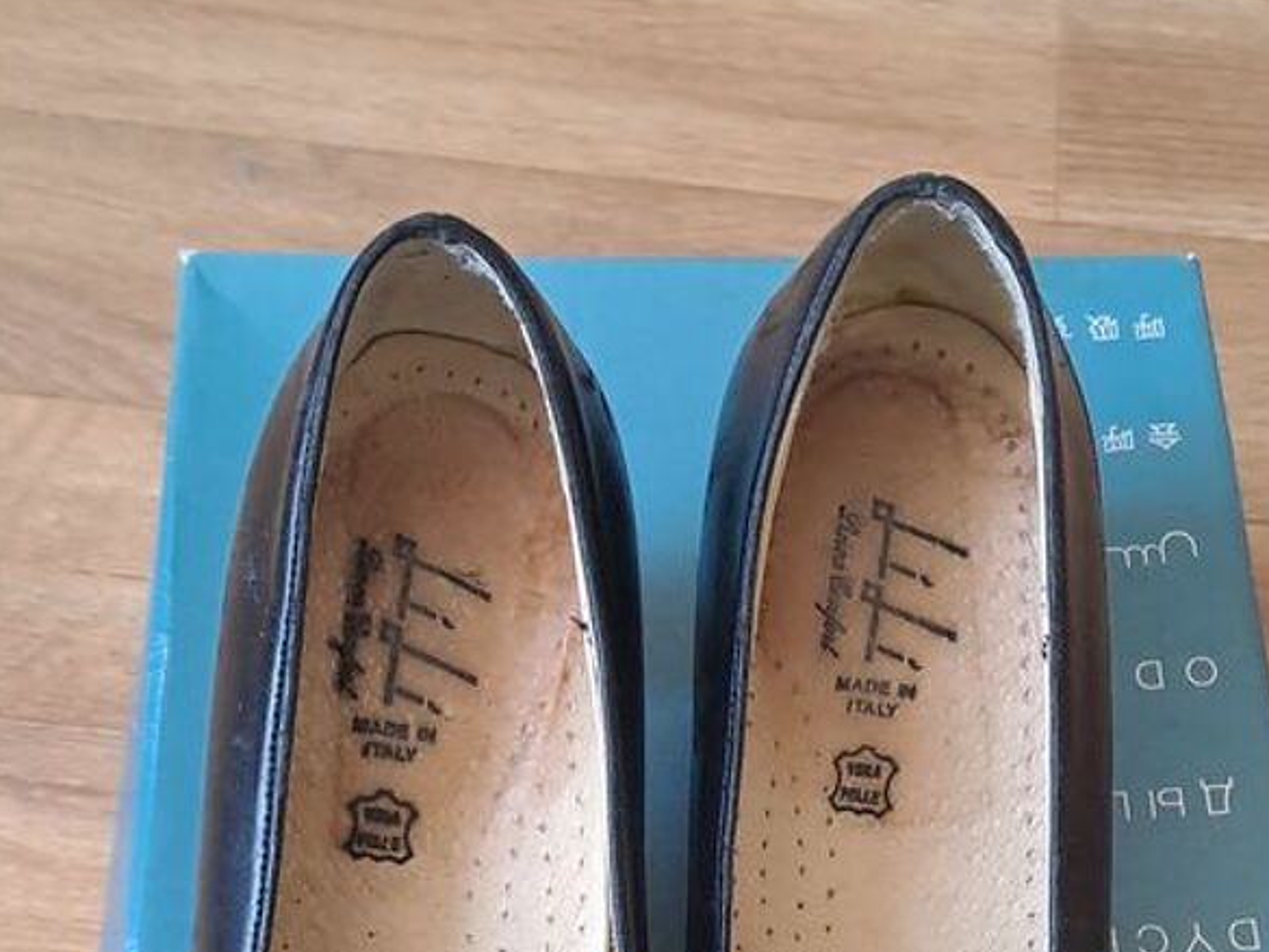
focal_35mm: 57
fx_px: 2090
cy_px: 869
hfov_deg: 33.8
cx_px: 627
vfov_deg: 24.9
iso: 250
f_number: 1.8
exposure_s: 1/50
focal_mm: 4.65
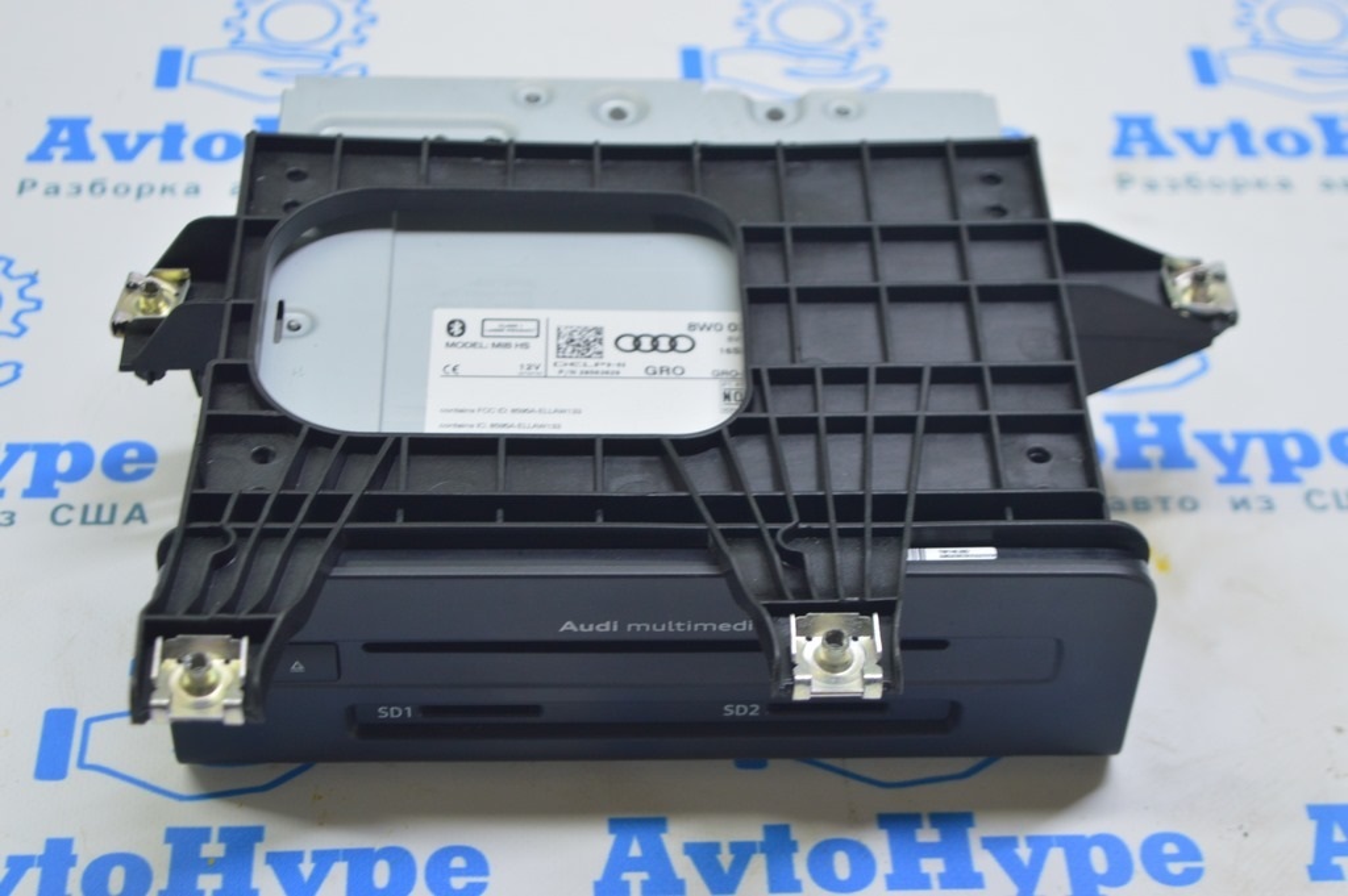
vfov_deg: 18.9
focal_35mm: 72
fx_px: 2694
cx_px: 674
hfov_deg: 28.1
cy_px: 448
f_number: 5.6
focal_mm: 48
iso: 400
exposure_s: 1/20
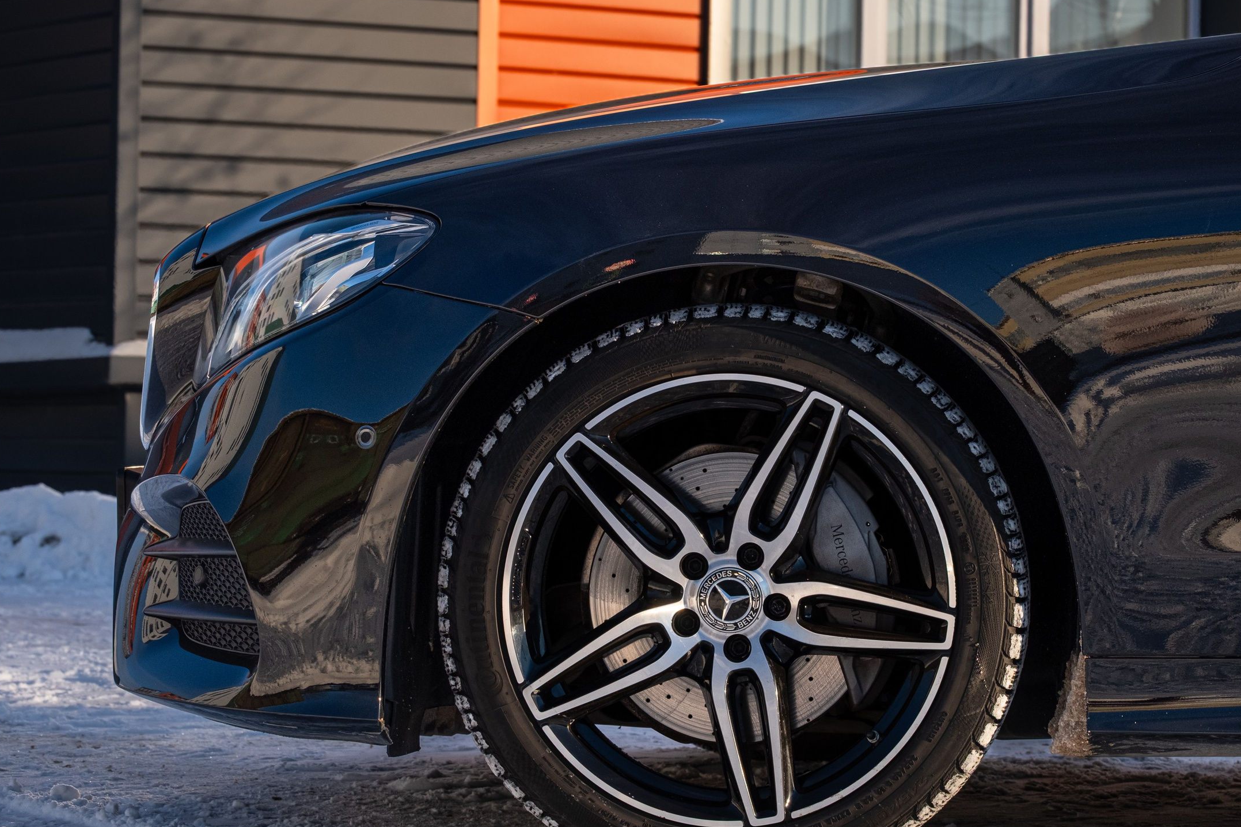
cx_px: 720
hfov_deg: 17.1
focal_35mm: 120
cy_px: 466
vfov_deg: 11.4
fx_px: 4136
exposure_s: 1/500
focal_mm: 67.1
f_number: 6.4
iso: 320
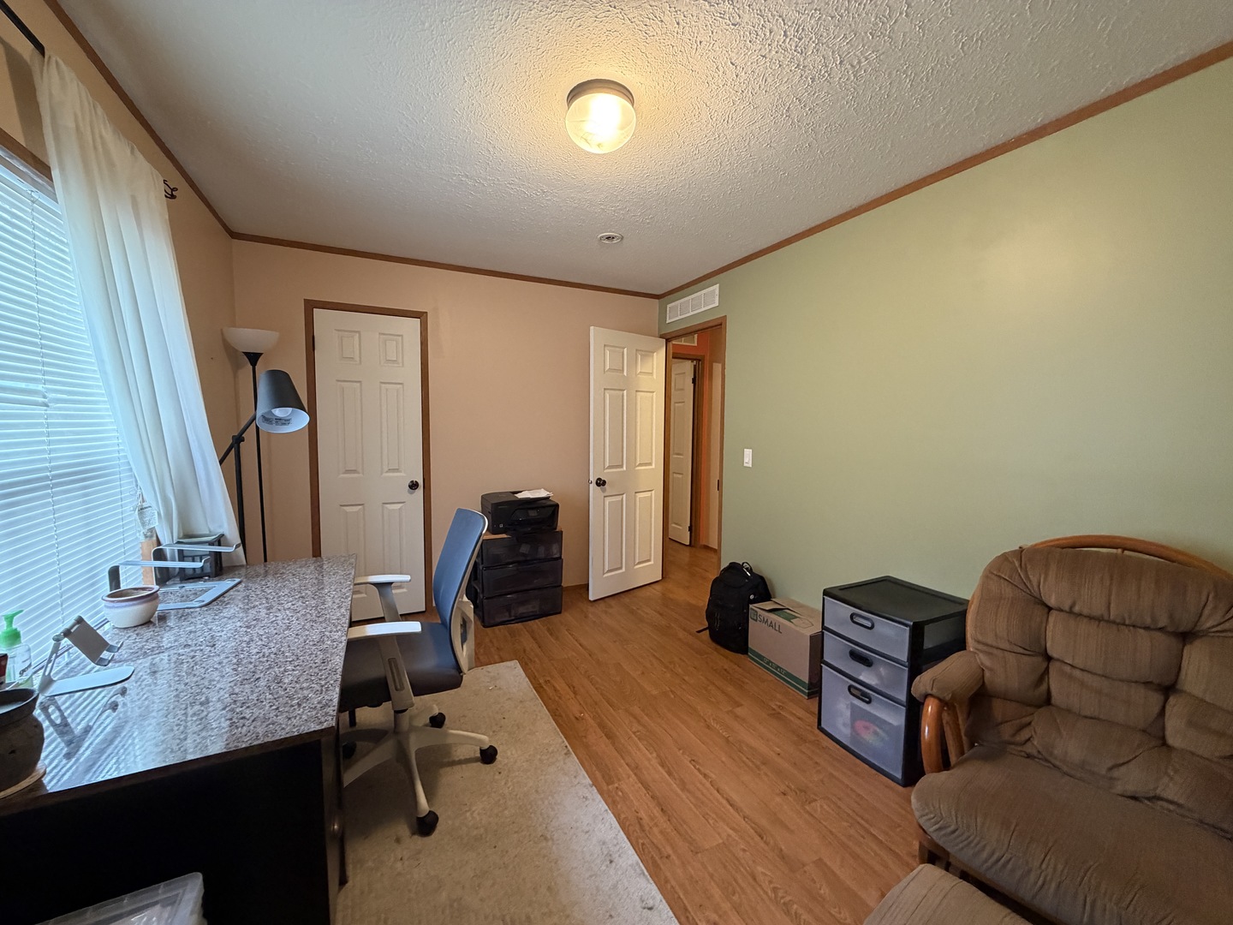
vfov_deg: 85.7
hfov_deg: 102.1
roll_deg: +1.0
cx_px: 616
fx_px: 499
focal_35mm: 14
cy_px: 462
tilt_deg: -3.7
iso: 400
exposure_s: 1/60
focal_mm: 2.22
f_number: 2.2
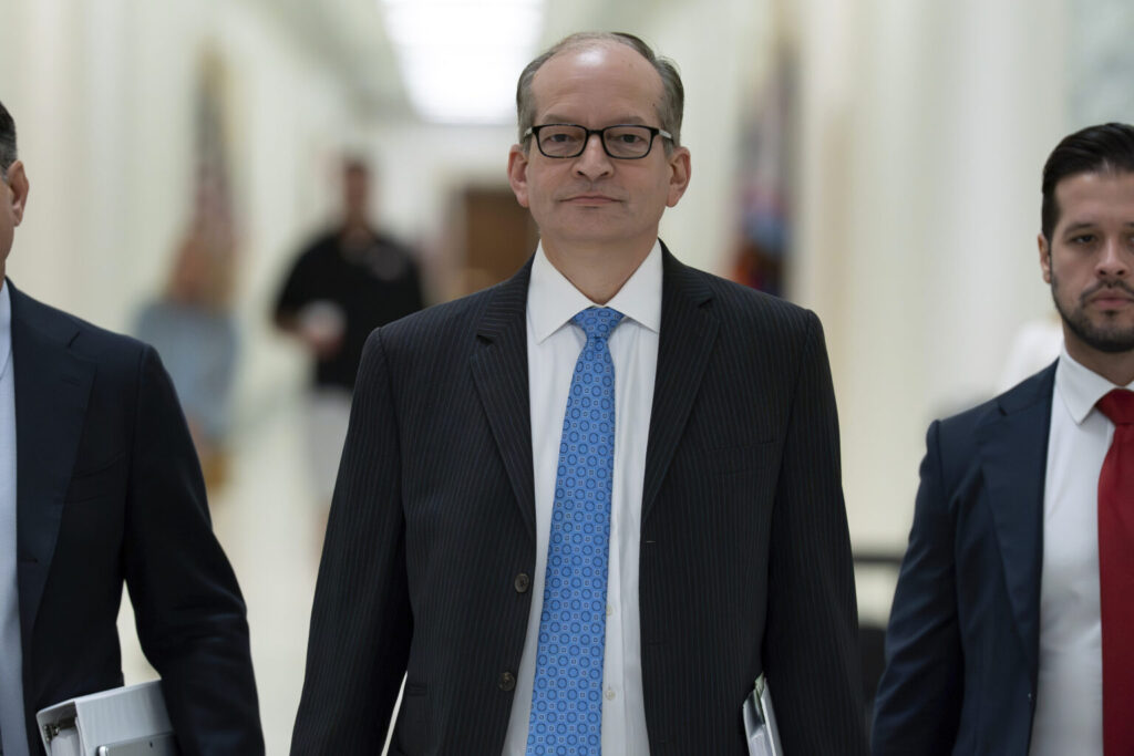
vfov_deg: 6.9
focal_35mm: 200
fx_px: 6300
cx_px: 567
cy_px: 378
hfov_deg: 10.3
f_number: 3.5
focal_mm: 200
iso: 4000
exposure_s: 1/400
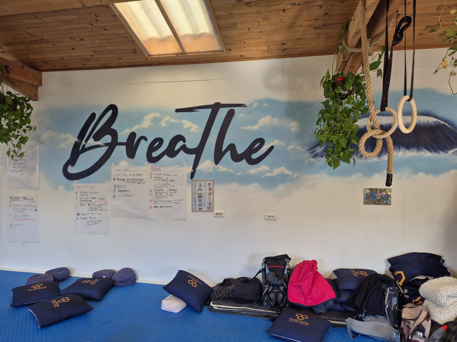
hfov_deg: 73.9
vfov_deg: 58.9
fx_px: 304
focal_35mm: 23
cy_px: 171
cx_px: 228
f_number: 1.8
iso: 125
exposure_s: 1/180
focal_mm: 5.4
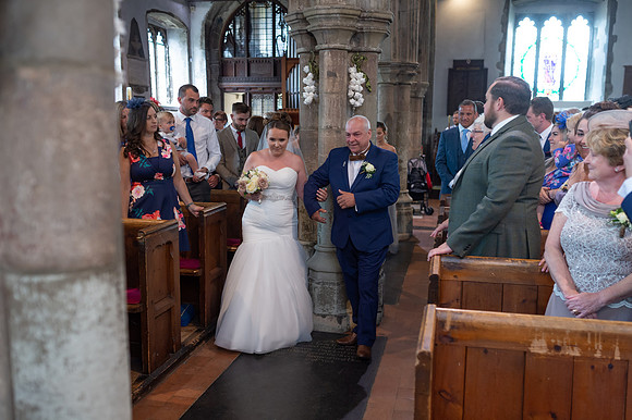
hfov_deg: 54.5
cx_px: 316
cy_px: 210
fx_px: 614
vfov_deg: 37.8
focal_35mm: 35
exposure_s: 1/100
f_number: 2.8
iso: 800
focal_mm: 35
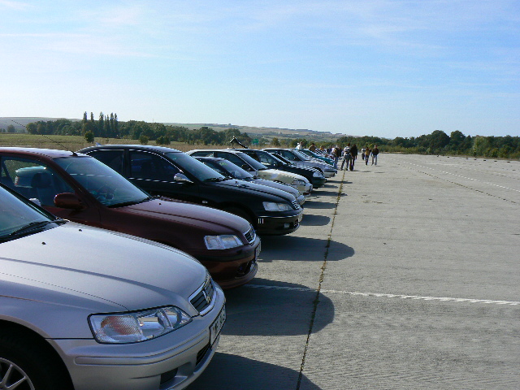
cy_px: 195
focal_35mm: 36
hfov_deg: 51.4
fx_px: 541
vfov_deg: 39.7
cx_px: 260
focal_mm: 6
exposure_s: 1/400
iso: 80
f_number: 7.1
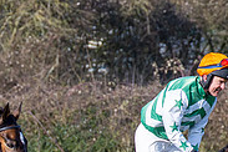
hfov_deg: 3.9
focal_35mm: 525
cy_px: 306
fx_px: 3325
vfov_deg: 2.6
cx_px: -37
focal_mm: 70
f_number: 2.8
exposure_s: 1/1250
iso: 100
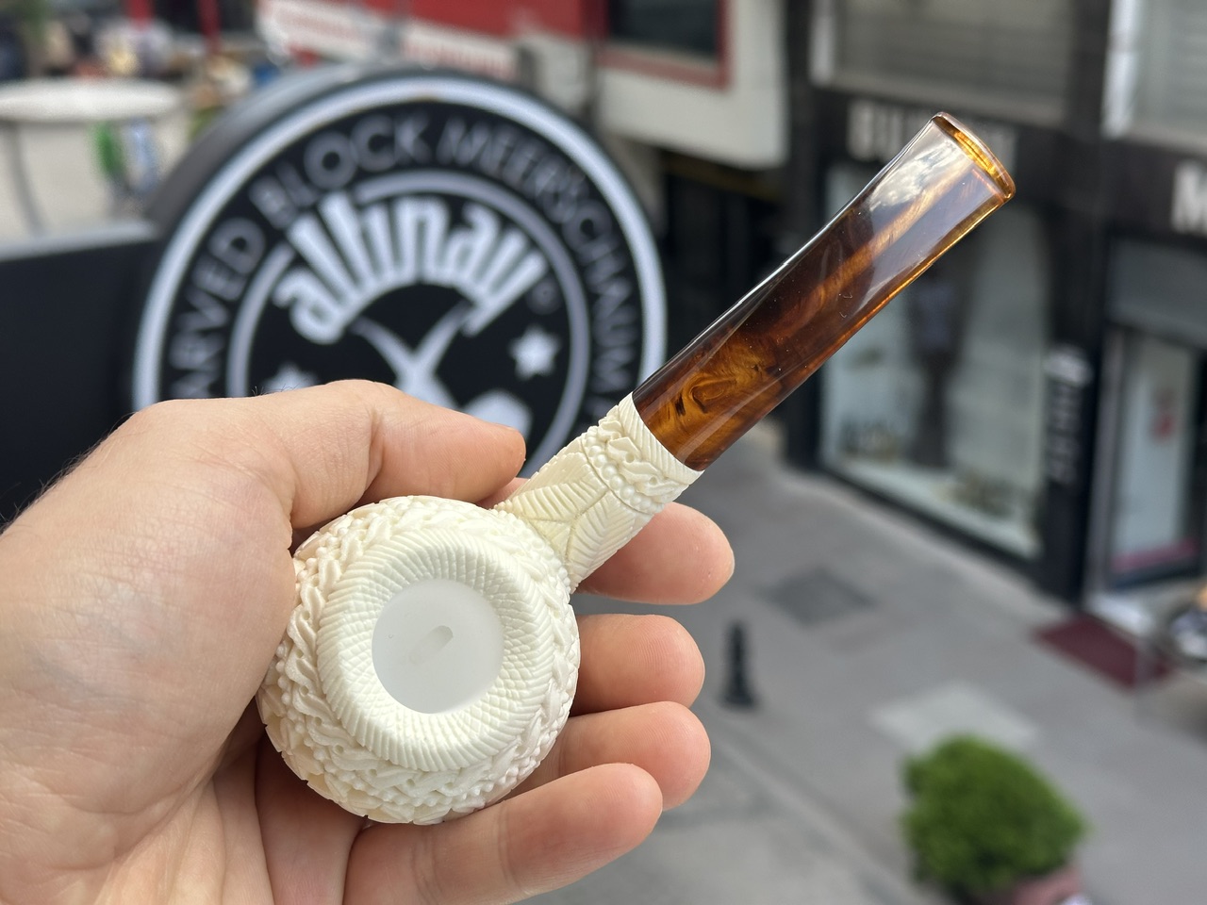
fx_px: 1674
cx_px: 604
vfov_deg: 30.3
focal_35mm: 48
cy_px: 452
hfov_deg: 39.7
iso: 64
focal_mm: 6.86
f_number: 1.78
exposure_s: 1/672
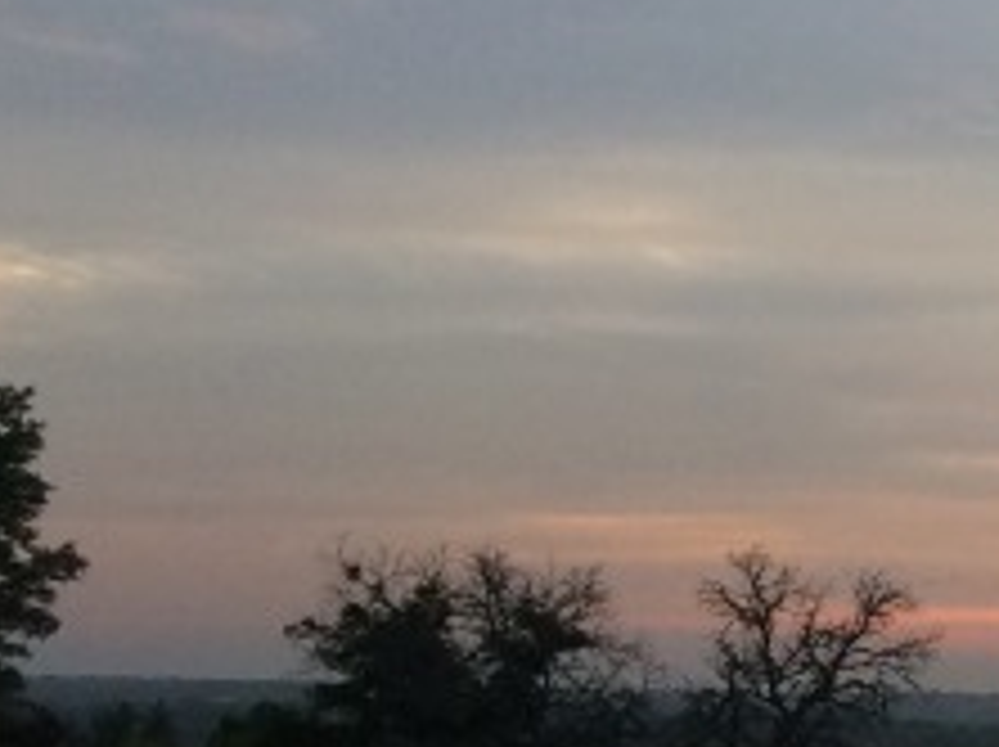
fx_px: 3863
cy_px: 1035
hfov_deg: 12.7
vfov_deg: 10.7
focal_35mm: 134
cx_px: 2066
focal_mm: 4.15
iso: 64
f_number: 2.2
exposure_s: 1/120
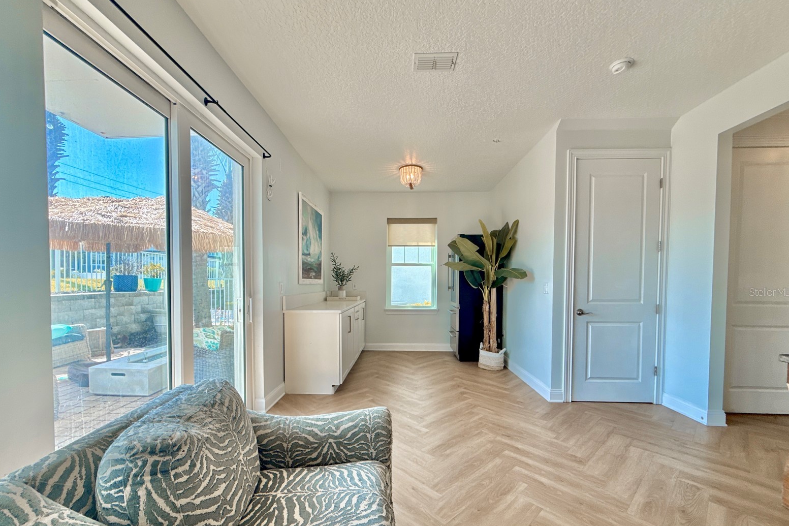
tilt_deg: -0.9
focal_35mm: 15
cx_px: 391
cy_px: 292
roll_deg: -0.7
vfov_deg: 77.1
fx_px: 329
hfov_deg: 100.4
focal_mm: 2.22
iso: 64
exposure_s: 1/147
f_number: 2.2
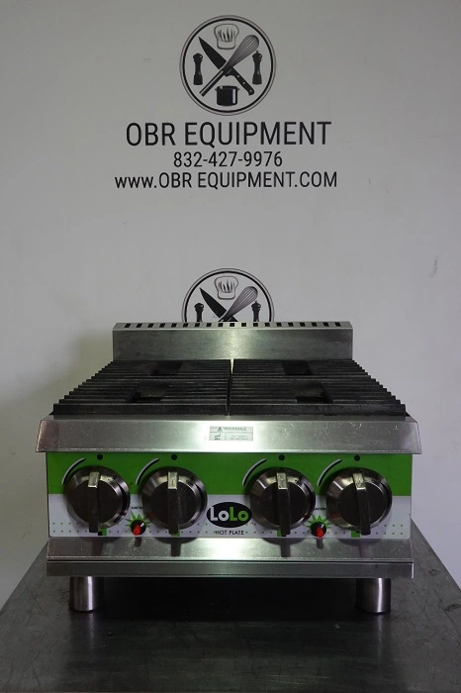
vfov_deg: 53.2
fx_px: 692
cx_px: 230
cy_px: 346
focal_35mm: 36
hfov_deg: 36.8
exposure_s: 1/40
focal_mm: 13.29
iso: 1250
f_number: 11
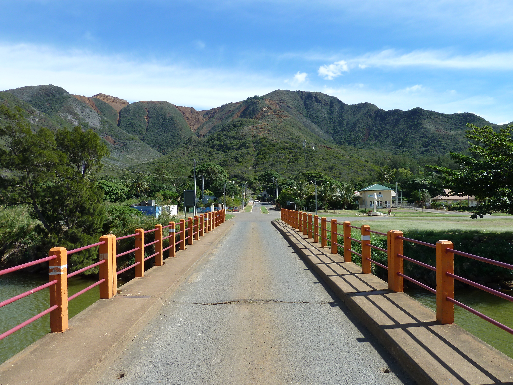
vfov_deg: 54.9
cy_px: 192
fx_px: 370
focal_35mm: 25
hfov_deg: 69.4
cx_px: 256
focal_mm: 4.1
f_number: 4
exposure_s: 1/400
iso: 80
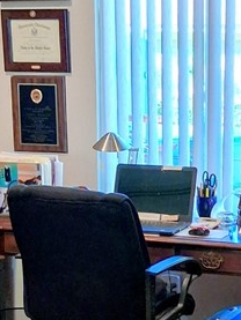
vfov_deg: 20.3
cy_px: 246
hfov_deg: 15.2
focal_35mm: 96
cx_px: 219
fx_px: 890
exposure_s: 1/60
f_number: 1.8
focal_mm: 3.98
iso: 250
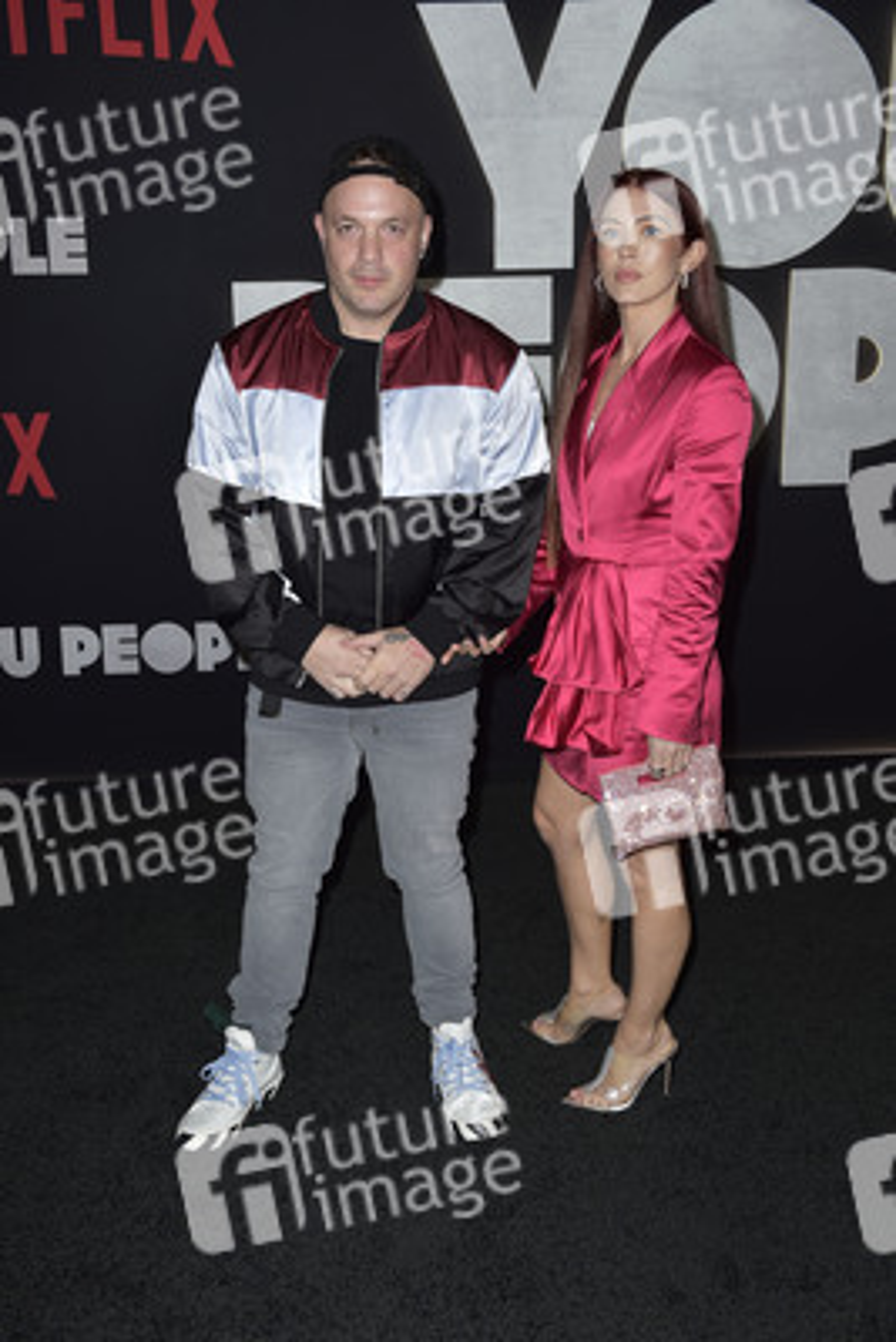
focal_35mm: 40
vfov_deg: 48.4
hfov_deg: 33.4
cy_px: 671
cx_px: 448
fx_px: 1492
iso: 400
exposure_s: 1/250
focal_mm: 40
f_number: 6.3
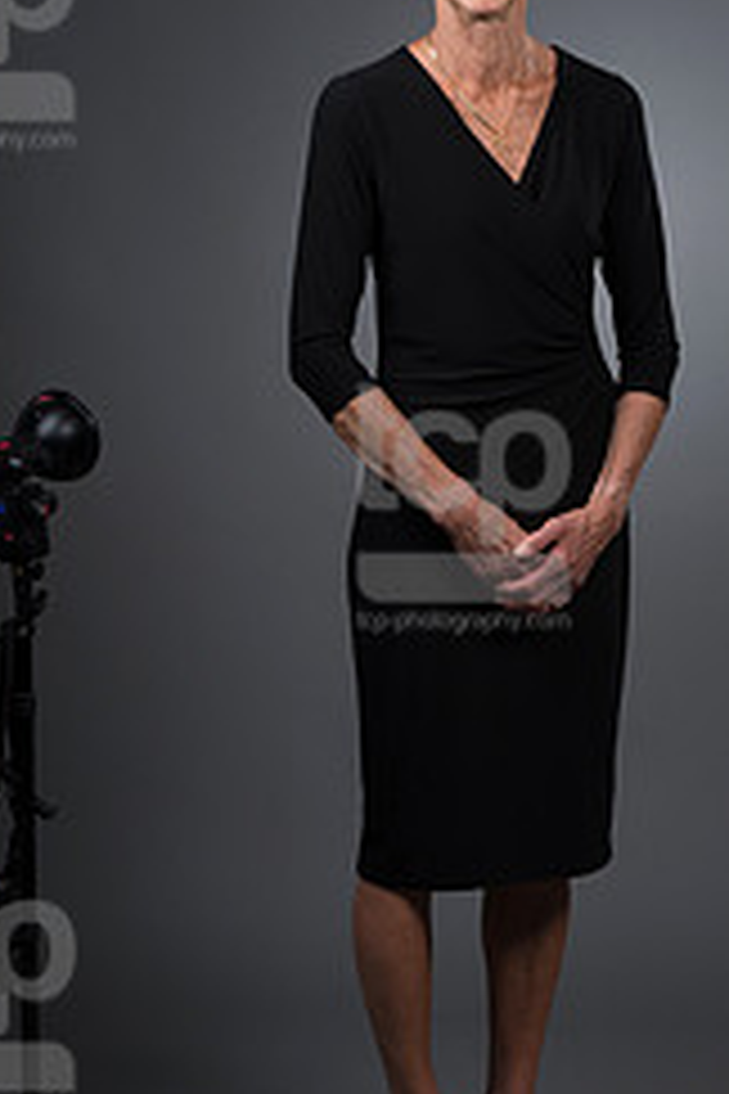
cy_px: 509
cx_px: 464
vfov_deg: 13.9
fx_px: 4495
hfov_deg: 9.3
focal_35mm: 148
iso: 160
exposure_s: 1/250
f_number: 5.6
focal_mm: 80
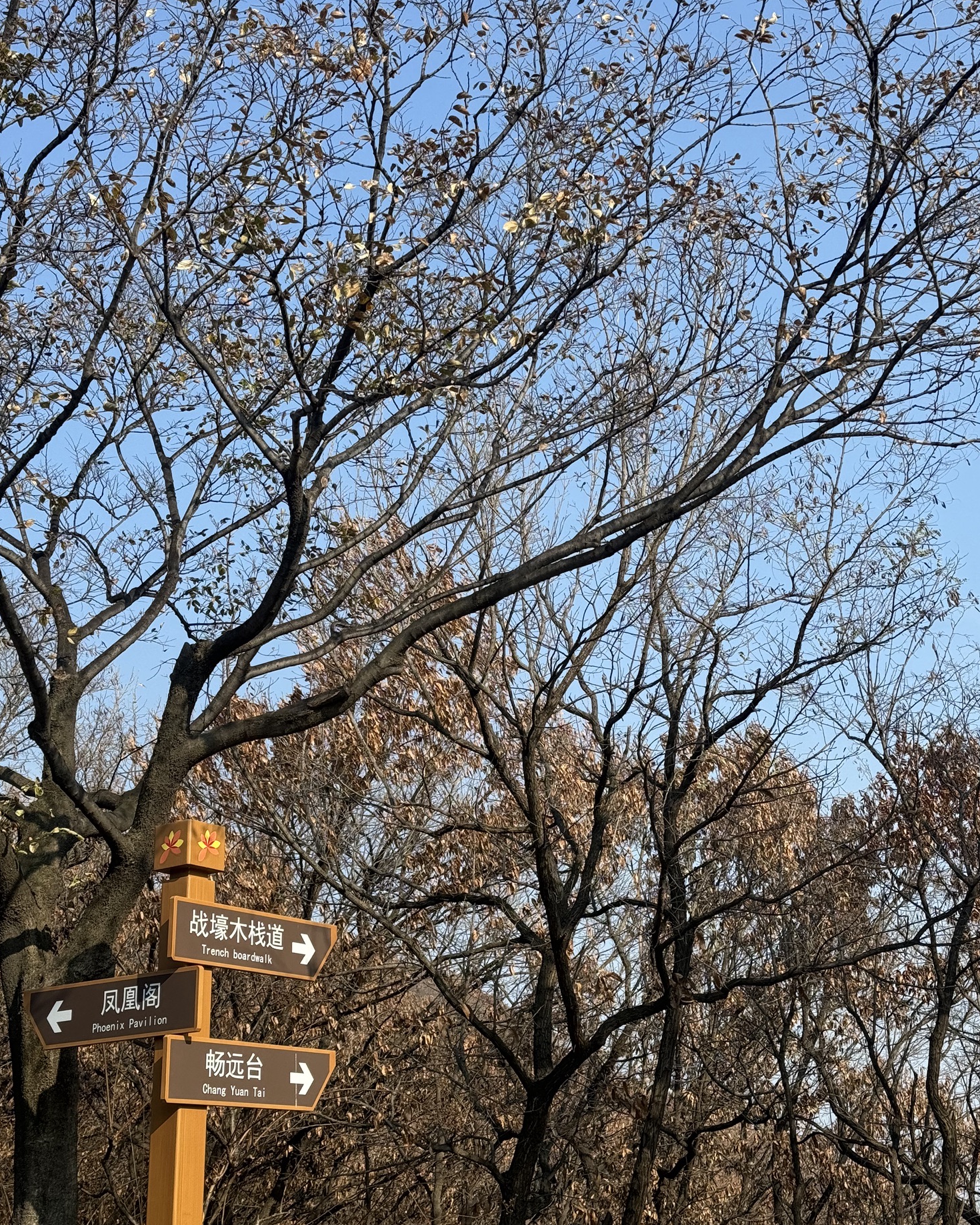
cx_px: 496
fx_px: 1849
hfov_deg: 29.7
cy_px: 634
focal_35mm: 51
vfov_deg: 36.6
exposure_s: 1/2513
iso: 64
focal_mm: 6.76
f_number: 1.78
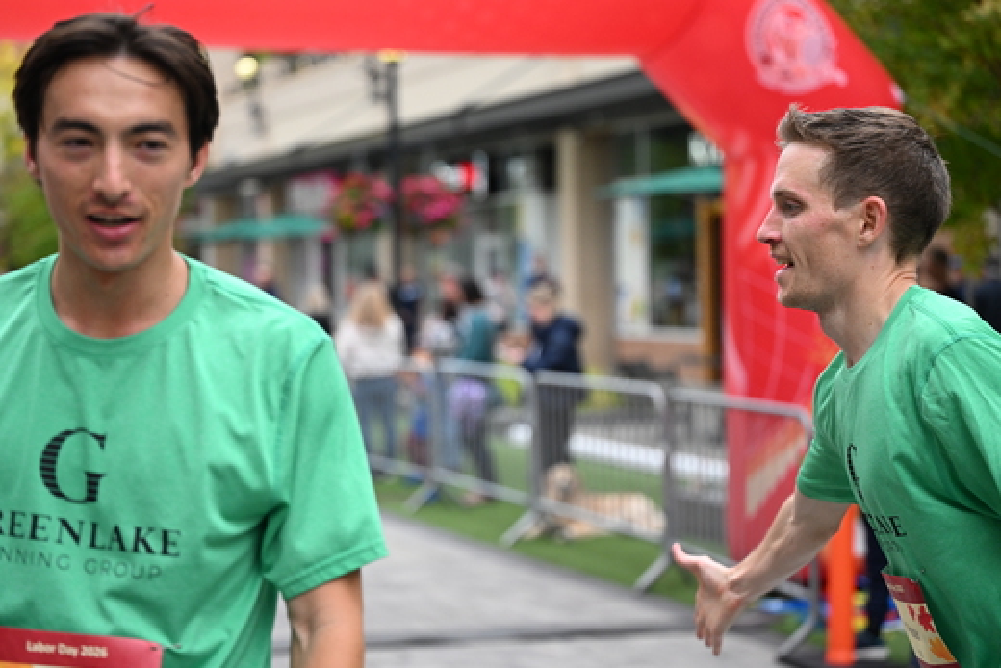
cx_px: 518
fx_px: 2058
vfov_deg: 18.4
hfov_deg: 27.3
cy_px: 336
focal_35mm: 74
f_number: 2.8
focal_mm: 70
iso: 1600
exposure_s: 1/1250
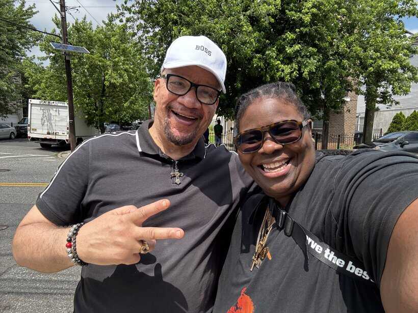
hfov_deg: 73.9
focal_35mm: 23
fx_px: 278
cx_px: 209
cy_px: 156
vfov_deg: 58.9
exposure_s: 1/378
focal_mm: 2.69
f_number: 1.9
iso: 25
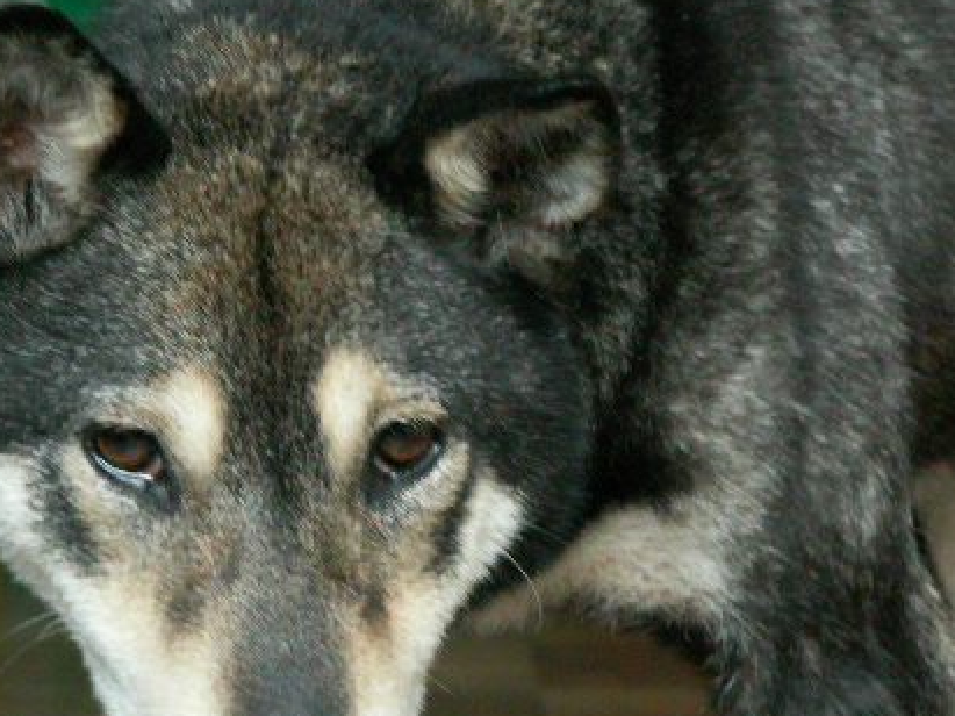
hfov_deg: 8.9
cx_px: 286
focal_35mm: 221
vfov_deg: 6.7
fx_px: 6095
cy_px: 491
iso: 160
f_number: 4
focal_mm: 23.3
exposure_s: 1/30
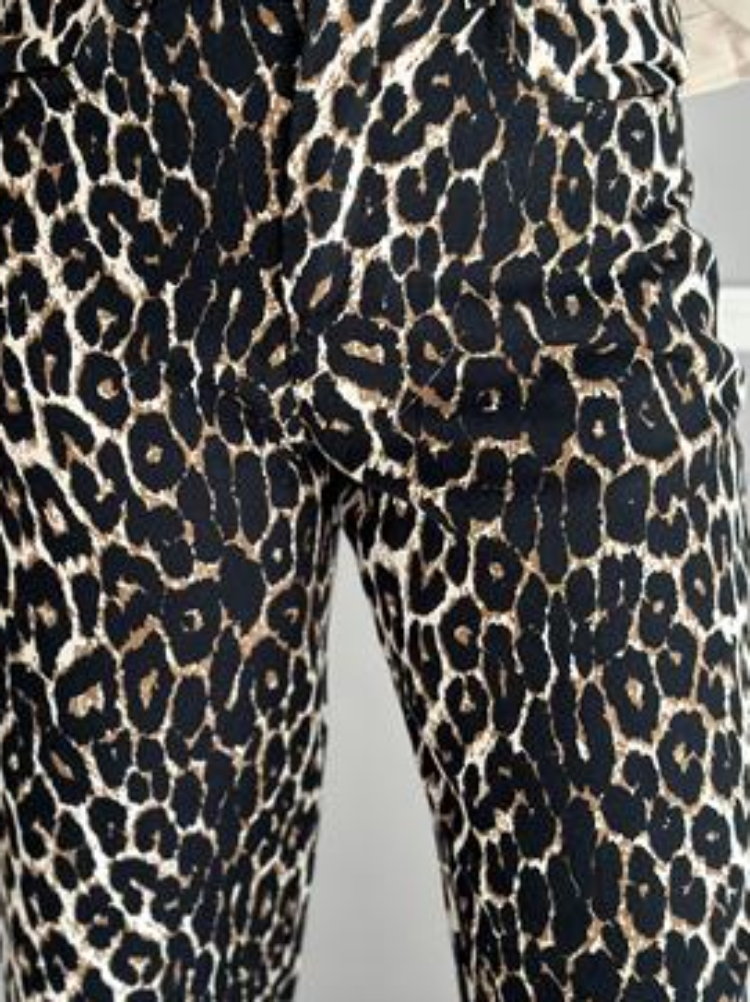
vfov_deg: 28.2
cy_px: 531
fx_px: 1996
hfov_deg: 21.3
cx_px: 327
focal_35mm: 69
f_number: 1.78
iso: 125
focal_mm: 6.86
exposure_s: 1/121
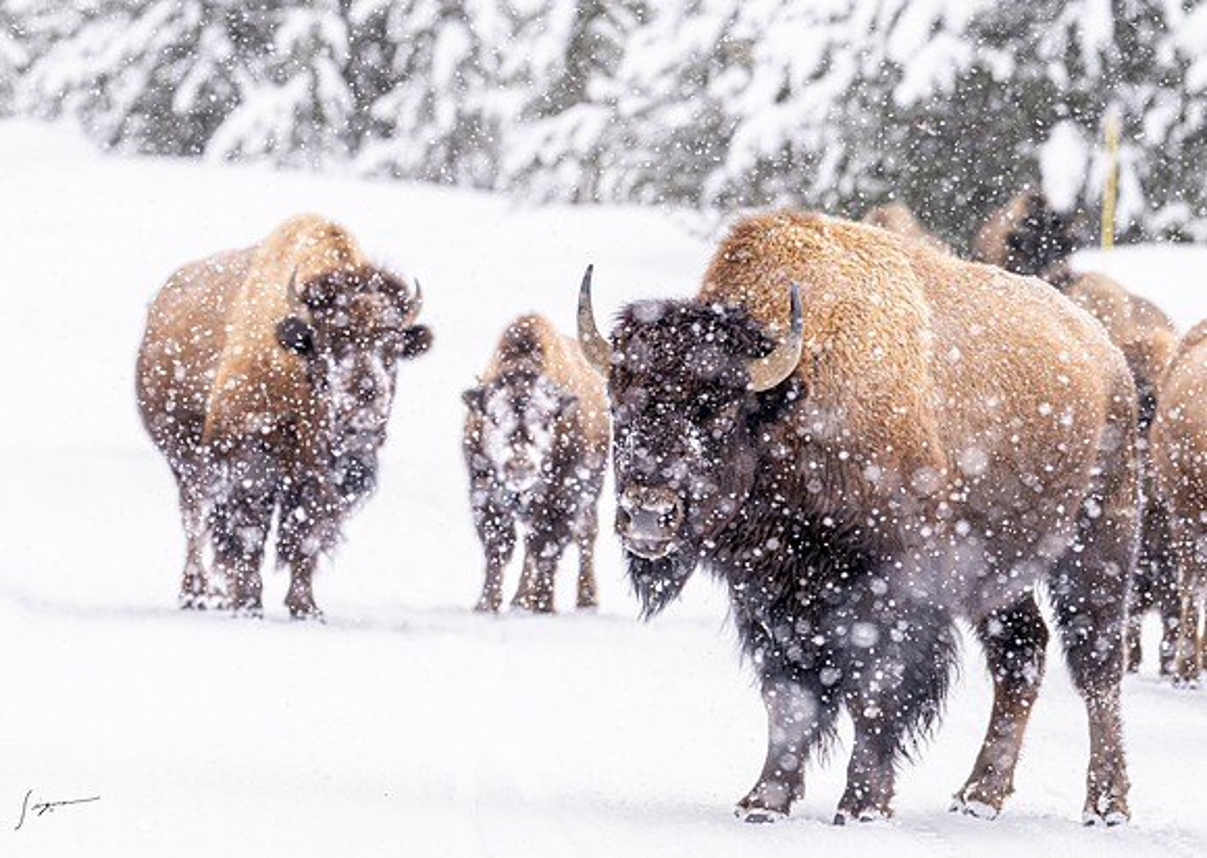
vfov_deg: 3.0
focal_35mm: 472
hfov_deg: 4.3
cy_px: 381
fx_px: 16144
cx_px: 607
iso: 1400
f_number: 9
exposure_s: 1/400
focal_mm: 400
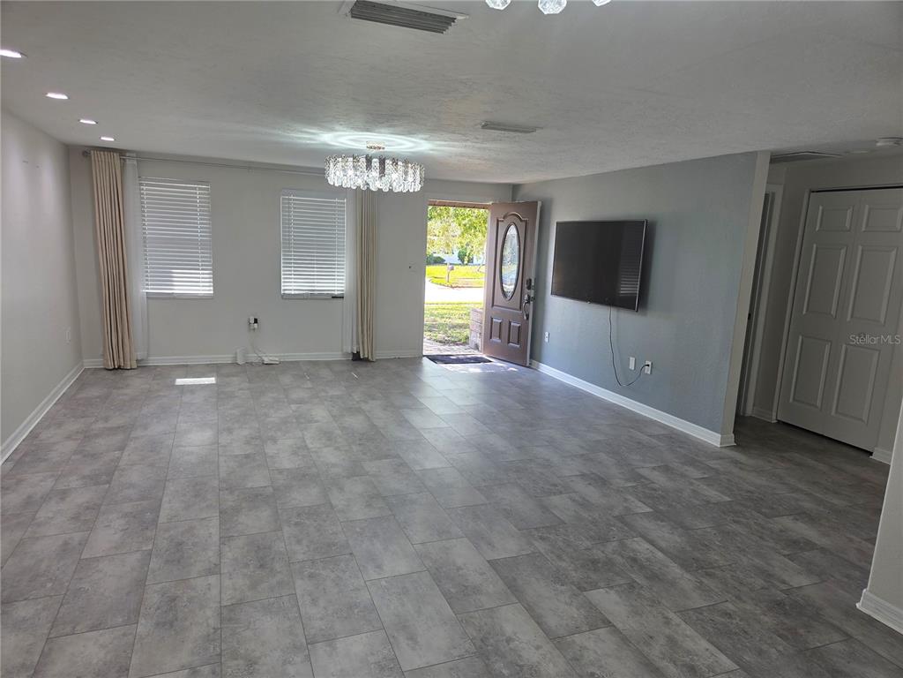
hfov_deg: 73.9
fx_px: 600
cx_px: 452
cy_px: 339
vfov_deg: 58.9
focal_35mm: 23
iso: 40
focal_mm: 5.4
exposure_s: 1/120
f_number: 1.8
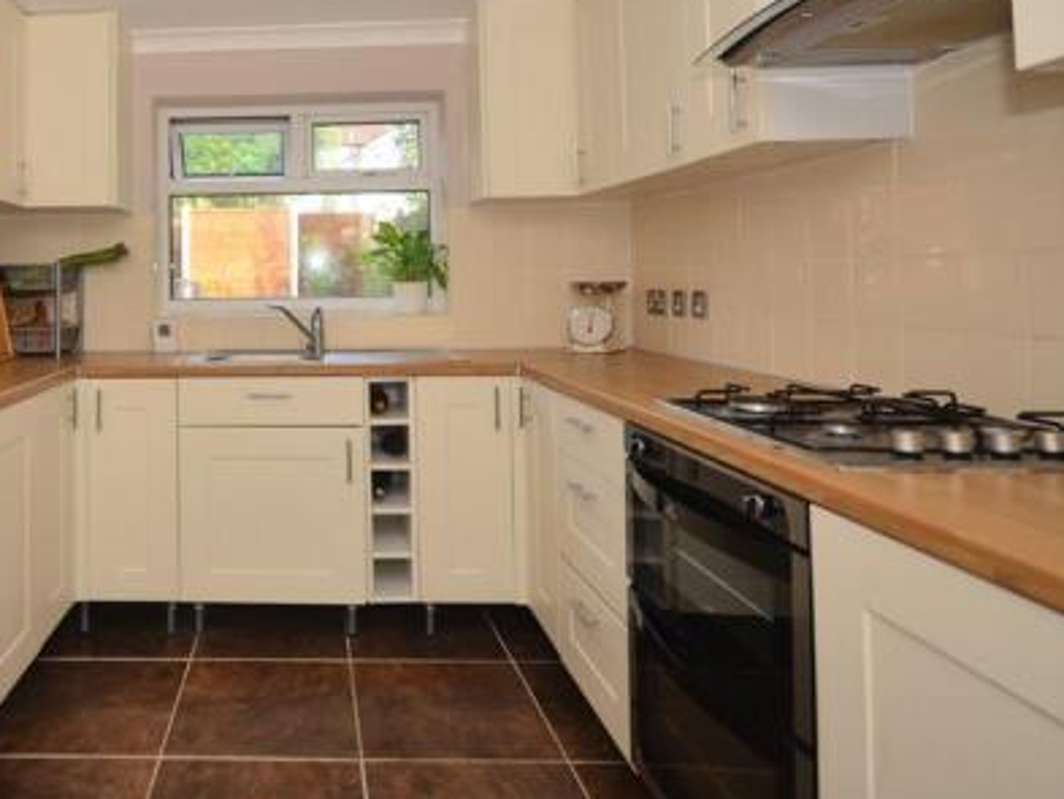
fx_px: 738
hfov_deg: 66.7
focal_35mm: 24
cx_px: 254
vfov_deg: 55.2
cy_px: 244
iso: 200
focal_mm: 10
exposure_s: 1/125
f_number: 5.6
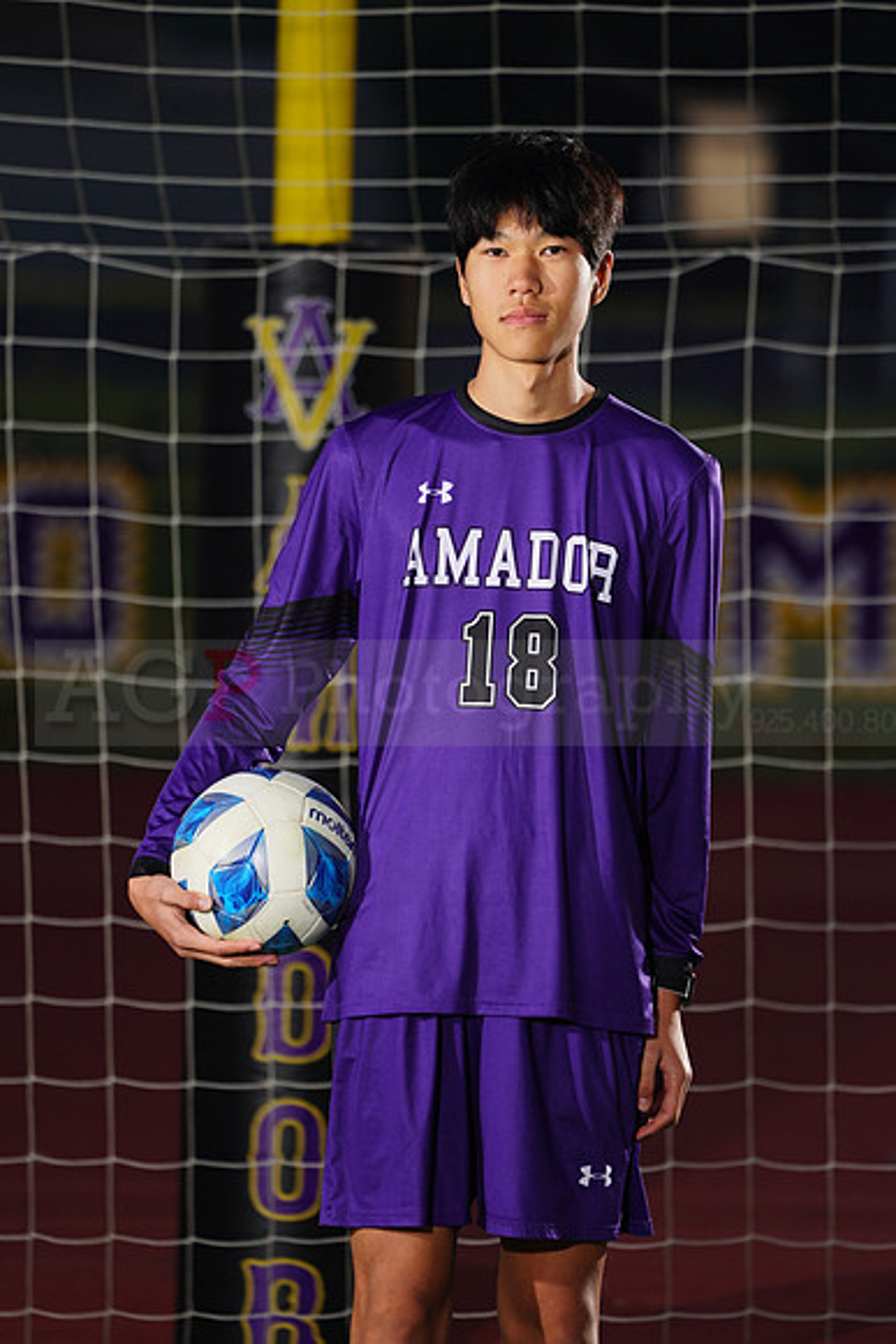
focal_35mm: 400
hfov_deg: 3.4
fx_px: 14923
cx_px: 448
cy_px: 672
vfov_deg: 5.2
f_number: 7.1
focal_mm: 400
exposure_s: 1/200
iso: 200
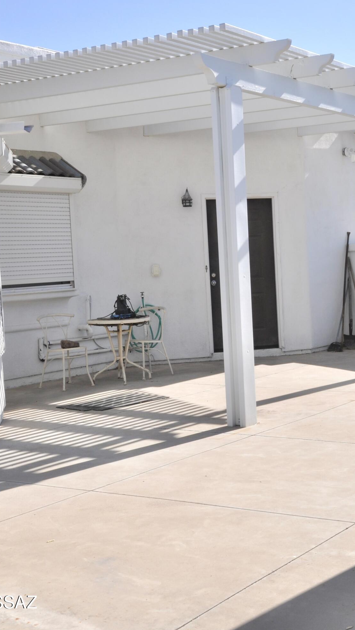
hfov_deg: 20.2
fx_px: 954
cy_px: 314
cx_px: 387
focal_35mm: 57
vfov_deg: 36.6
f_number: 14
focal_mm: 24
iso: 200
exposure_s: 1/200
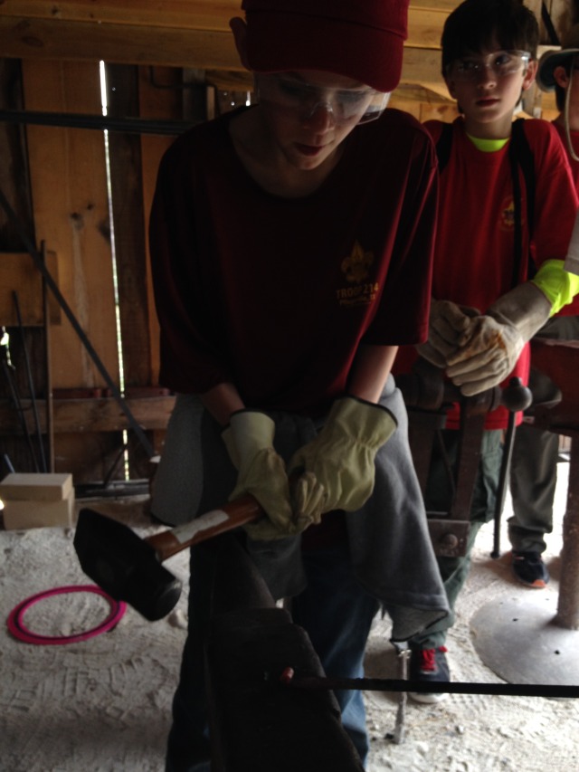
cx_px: 290
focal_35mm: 35
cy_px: 386
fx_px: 780
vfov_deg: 52.6
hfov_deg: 40.7
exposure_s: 1/72
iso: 50
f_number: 2.4
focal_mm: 4.28
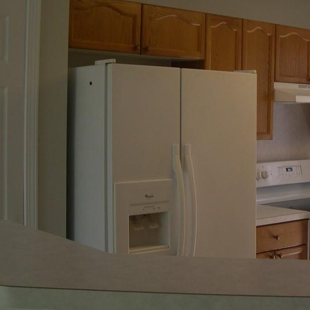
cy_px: 144
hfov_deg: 26.6
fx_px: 638
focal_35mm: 63
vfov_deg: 27.3
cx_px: 260
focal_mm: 8
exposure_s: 1/47.1
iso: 100
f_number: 2.8
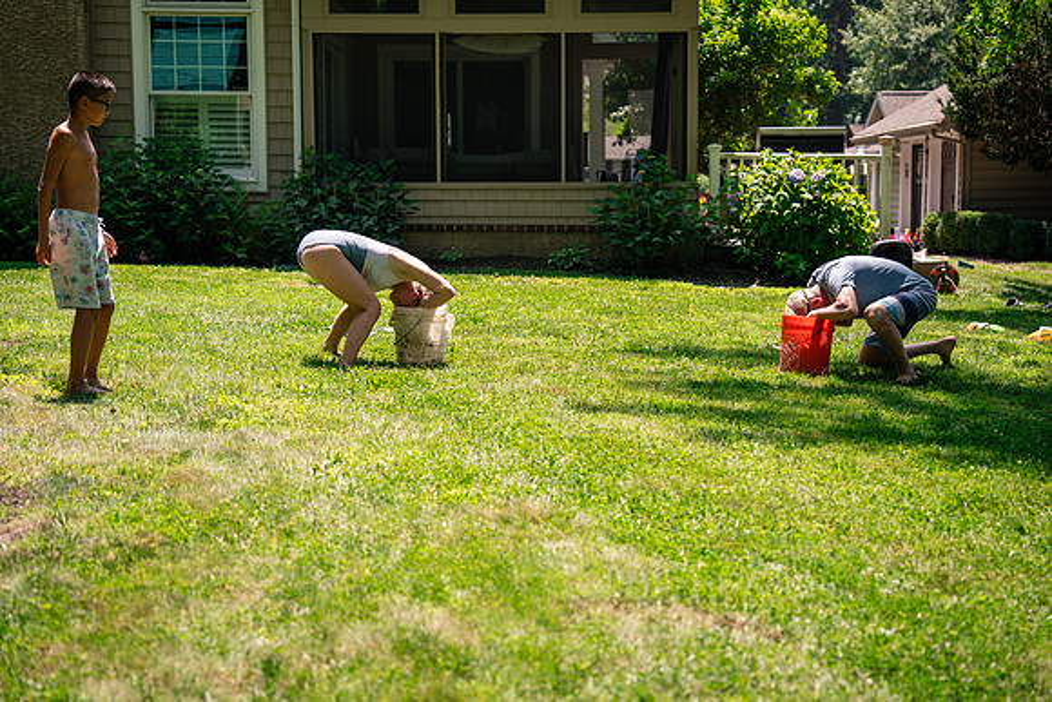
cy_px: 351
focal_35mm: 70
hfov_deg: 28.9
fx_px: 2040
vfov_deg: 19.5
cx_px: 538
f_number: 2.8
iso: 250
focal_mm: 67
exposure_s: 1/2000
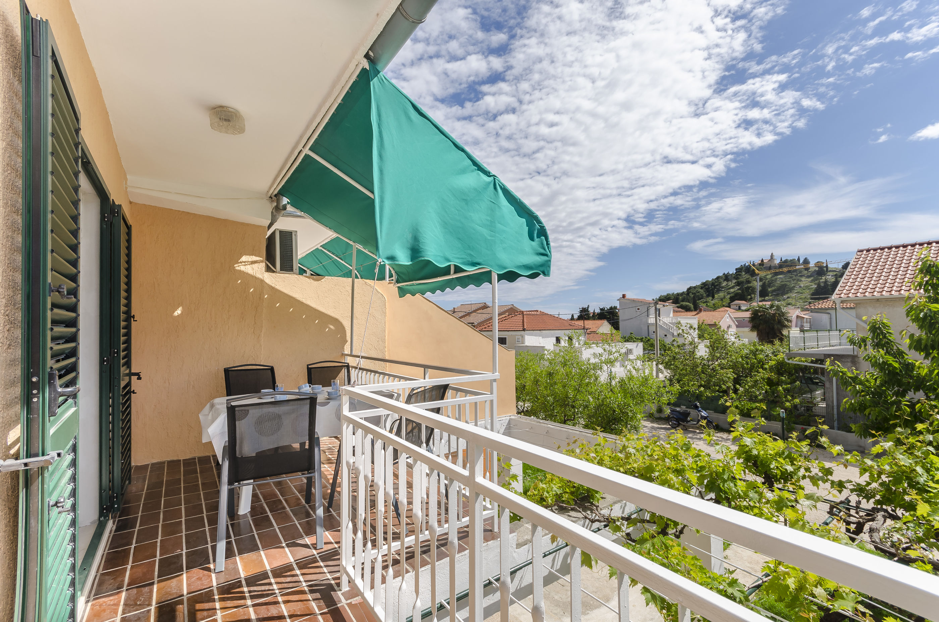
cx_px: 470
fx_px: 390
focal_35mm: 15
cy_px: 311
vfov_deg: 77.1
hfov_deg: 100.5
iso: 100
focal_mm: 10
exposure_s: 1/160
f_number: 9
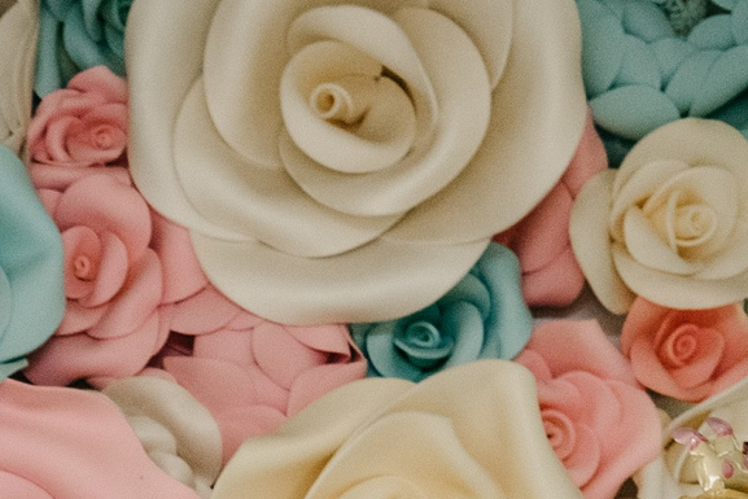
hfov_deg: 10.3
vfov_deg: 7.0
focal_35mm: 183
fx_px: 3803
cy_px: 1236
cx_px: -766
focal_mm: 34
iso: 320
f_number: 4.5
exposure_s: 1/160
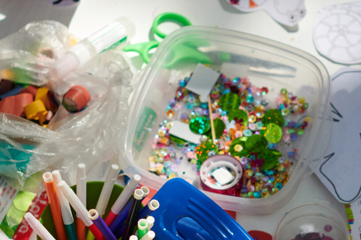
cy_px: 280
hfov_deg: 13.0
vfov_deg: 8.6
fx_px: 1584
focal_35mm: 158
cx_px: 259
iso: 640
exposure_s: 1/3200
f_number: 2.8
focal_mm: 50
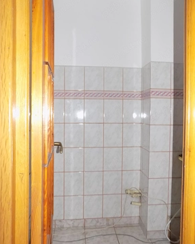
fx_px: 180
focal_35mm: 25
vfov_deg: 68.1
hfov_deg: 56.8
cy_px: 116
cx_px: 100
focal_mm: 4
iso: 200
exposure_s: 1/30
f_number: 3.1
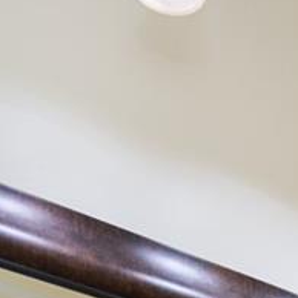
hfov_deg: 17.1
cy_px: 710
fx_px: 954
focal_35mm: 98
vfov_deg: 13.3
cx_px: 343
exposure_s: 1/250
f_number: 3.5
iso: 320
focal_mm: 14
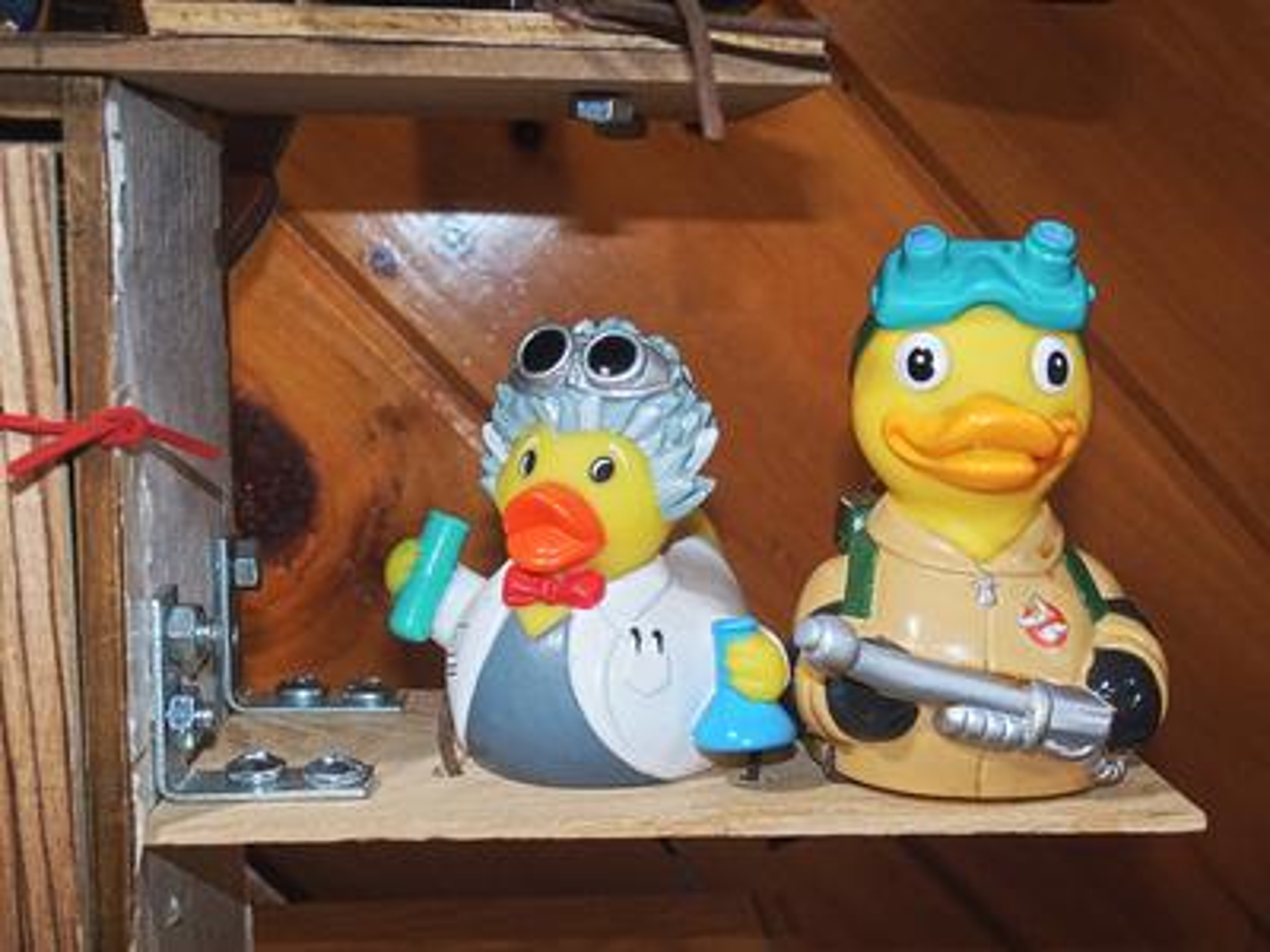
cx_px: 635
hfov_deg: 44.8
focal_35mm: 42
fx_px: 1541
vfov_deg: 34.3
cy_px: 476
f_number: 2.8
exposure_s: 1/40
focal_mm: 9
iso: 400
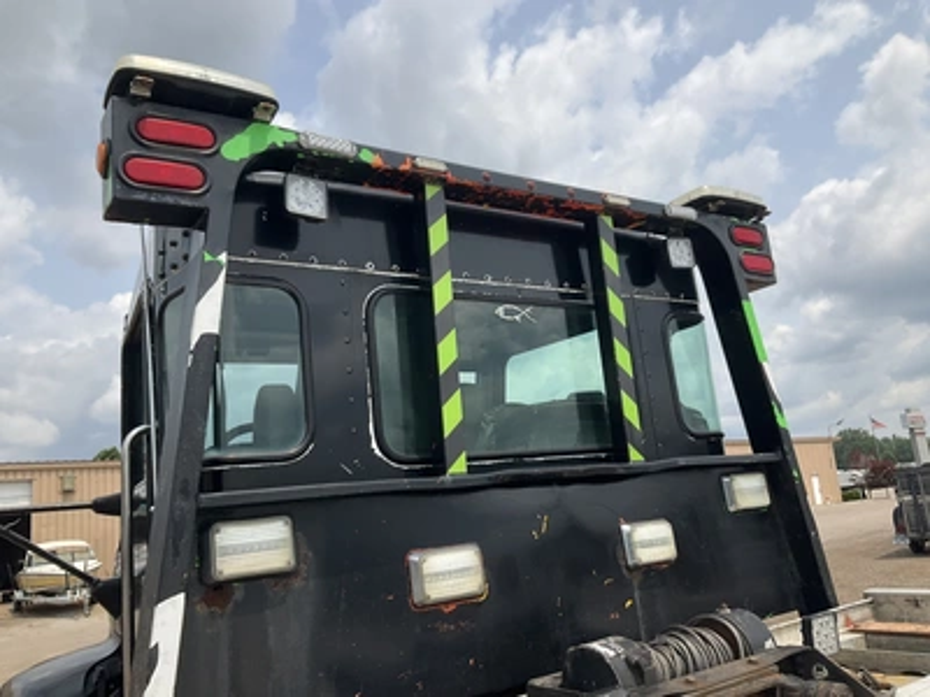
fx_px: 779
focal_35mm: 29
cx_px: 465
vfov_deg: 48.2
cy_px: 348
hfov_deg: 61.7
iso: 25
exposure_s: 1/2227
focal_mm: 3
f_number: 1.8
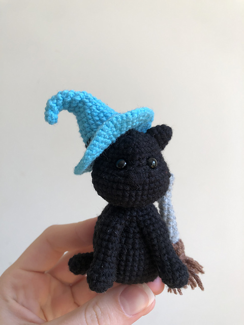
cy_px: 162
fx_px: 263
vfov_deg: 63.4
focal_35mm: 28
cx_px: 122
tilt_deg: -9.6
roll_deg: +4.8
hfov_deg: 49.7
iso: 50
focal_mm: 3.99
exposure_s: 1/120
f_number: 1.8
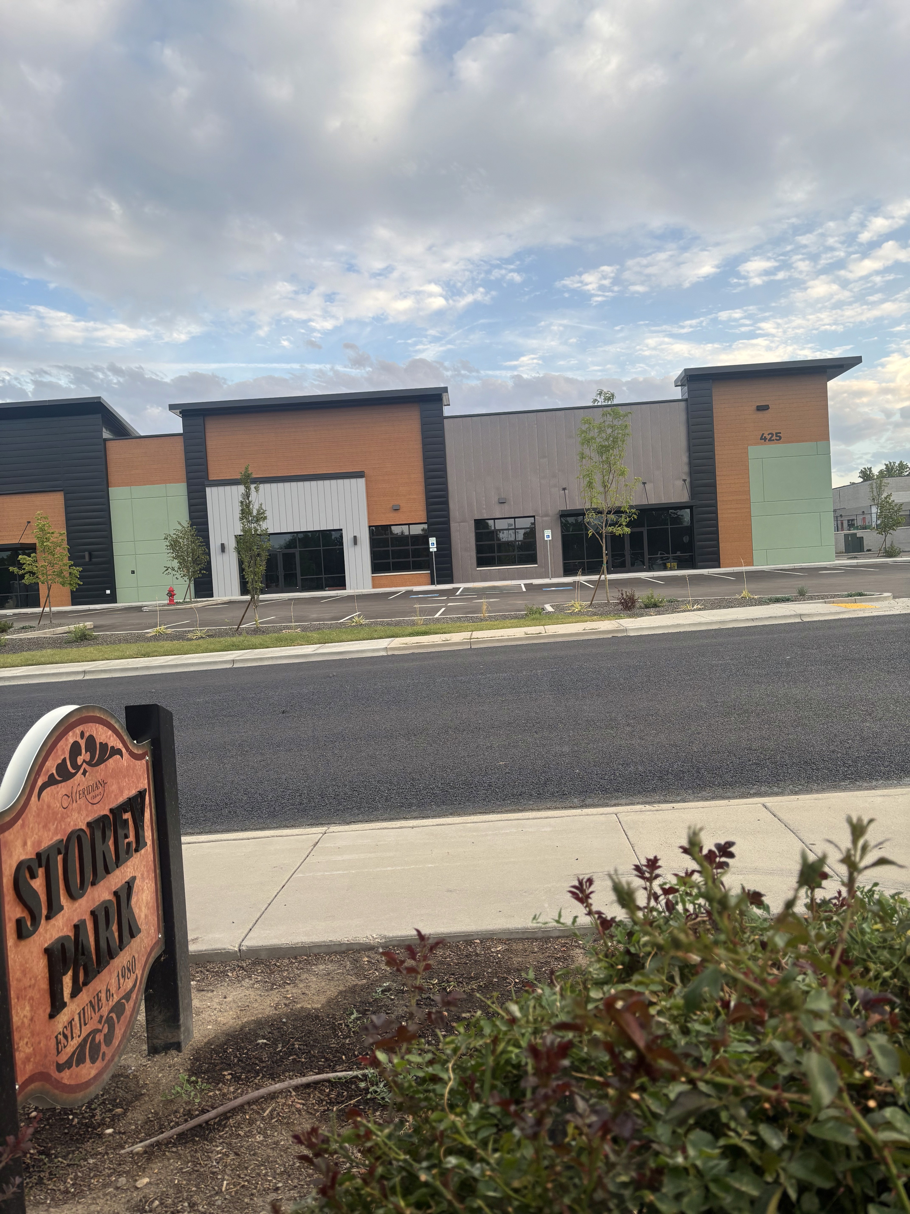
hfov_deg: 53.1
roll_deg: +2.9
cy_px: 607
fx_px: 911
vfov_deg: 67.3
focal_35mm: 26
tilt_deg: -2.0
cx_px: 455
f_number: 1.6
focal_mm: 5.96
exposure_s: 1/428
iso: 50
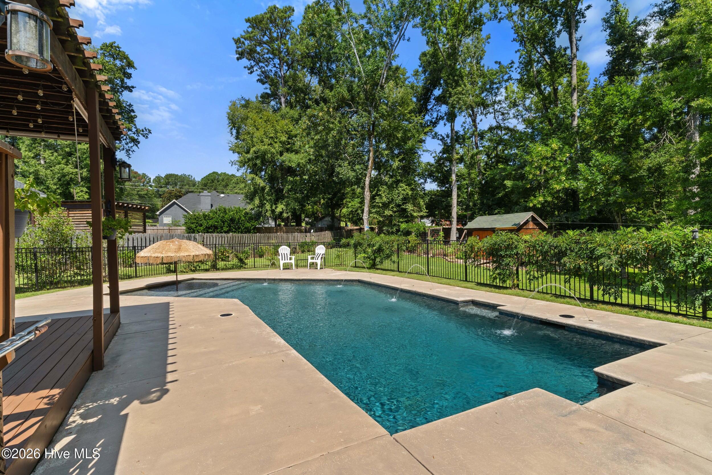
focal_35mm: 17
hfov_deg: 93.3
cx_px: 356
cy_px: 238
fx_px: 336
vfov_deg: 70.4
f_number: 11
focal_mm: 17
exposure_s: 1/25
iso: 50
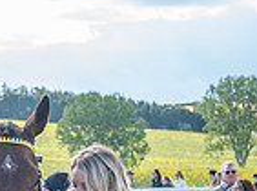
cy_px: 73
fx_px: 1888
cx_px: -11
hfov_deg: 7.7
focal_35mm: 255
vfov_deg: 5.8
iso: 200
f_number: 4
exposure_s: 1/480
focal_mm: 38
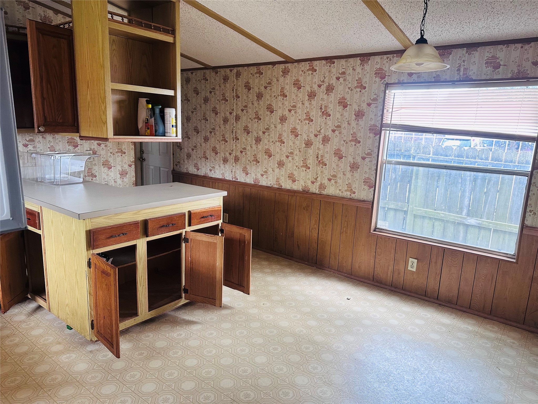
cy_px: 202
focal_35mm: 24
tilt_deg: -9.9
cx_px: 269
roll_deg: -2.7
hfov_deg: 71.6
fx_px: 373
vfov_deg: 56.8
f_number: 1.78
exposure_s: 1/121
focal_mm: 6.86
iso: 200
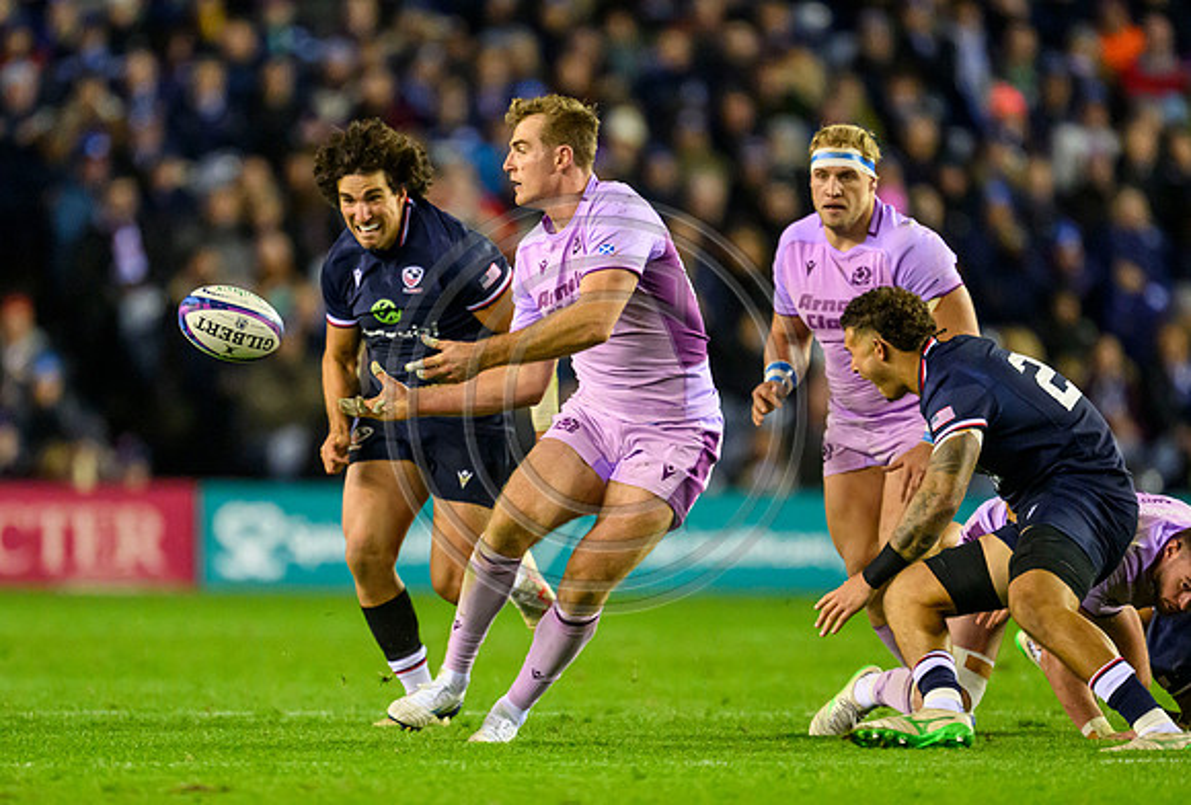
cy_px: 470
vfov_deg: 1.8
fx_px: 26186
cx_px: 572
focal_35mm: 788
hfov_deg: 2.6
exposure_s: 1/1000
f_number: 4
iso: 10000
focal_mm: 560
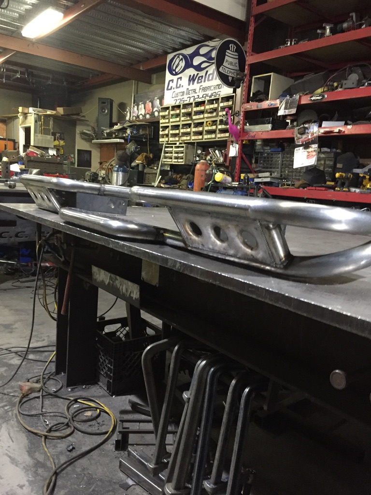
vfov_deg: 61.7
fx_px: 414
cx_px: 186
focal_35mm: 29
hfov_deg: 48.2
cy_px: 248
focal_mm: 4.15
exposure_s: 1/15
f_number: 2.2
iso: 250
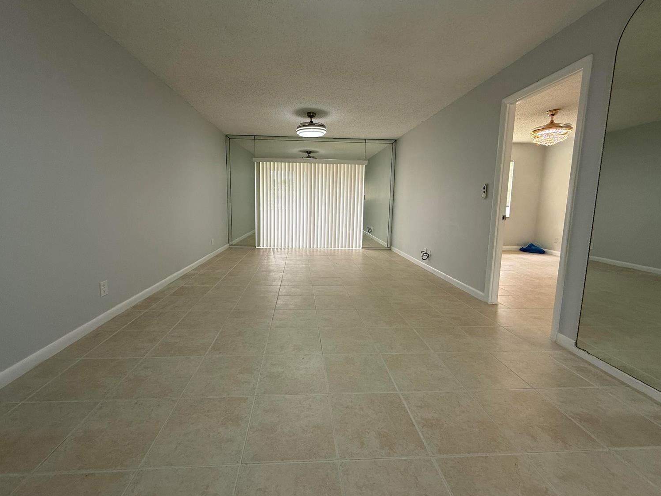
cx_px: 318
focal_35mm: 15
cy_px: 235
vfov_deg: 81.7
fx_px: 286
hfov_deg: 98.1
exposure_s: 1/99
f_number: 2.2
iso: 125
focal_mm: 2.22
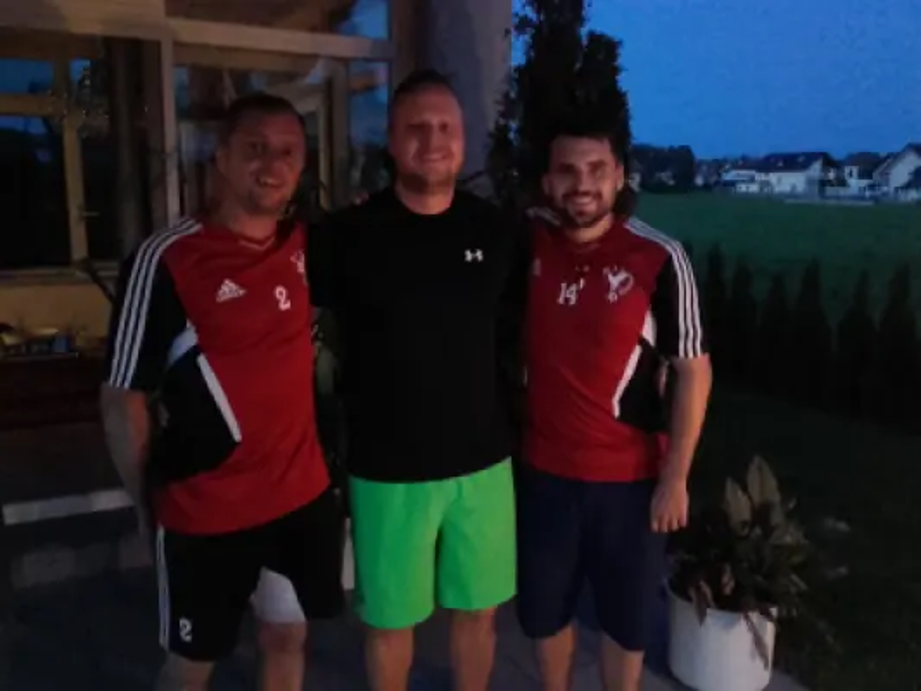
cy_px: 346
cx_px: 460
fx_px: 825
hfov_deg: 58.3
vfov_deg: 45.5
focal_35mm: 31
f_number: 2.2
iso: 800
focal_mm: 3.31
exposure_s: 1/8
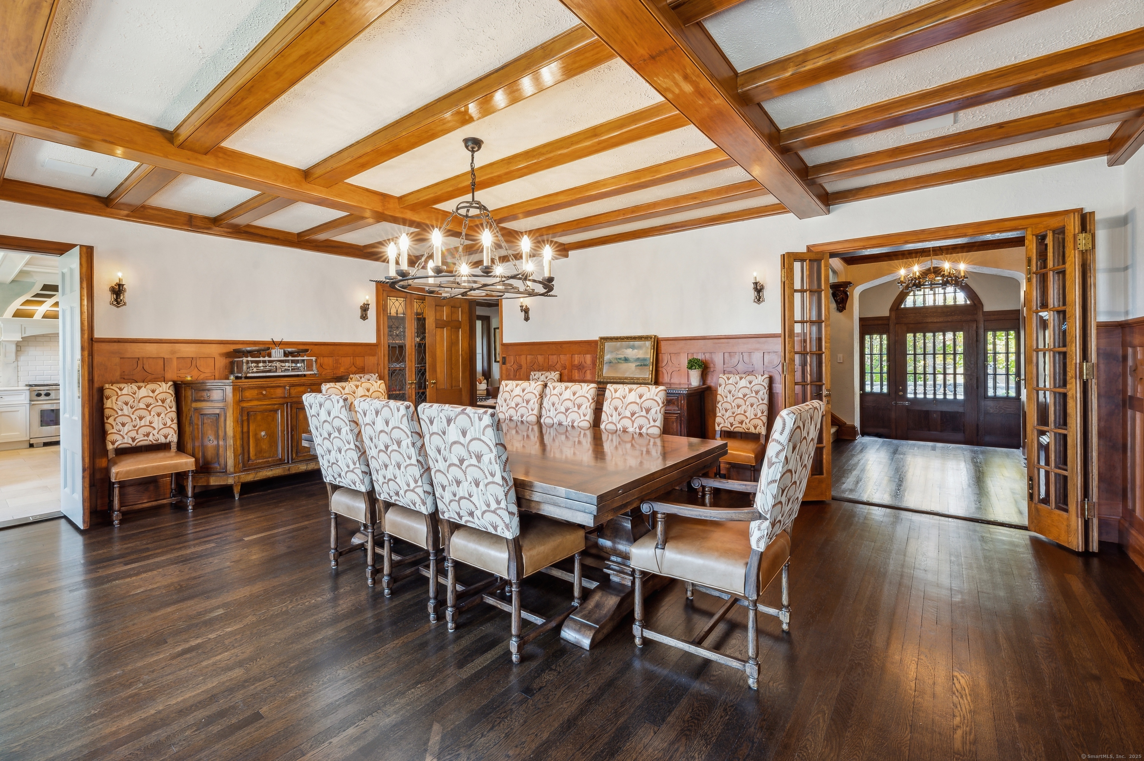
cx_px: 572
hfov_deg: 100.4
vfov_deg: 77.2
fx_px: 476
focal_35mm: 15
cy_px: 380
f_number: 11
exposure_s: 1/2
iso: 200
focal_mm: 15
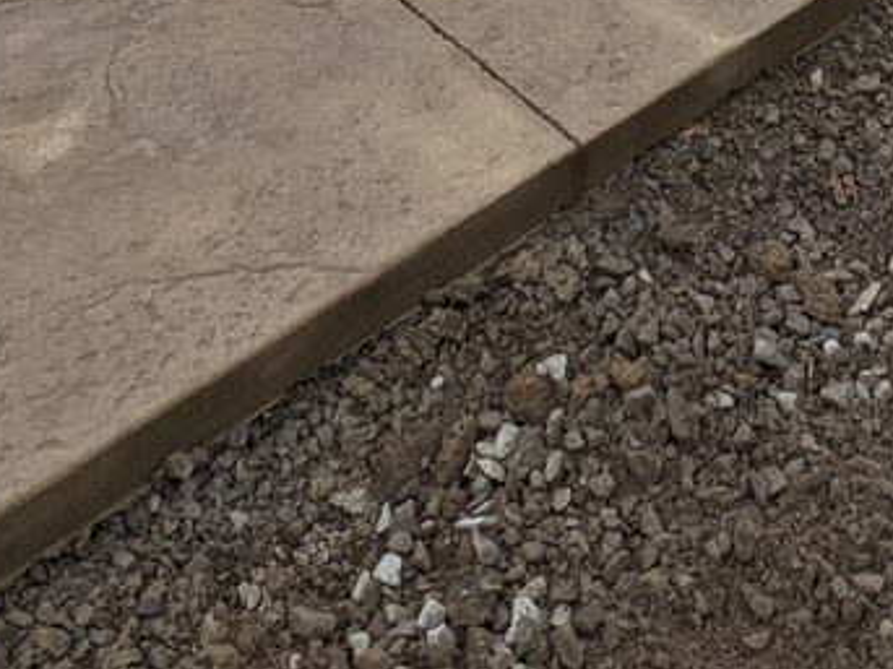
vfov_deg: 20.7
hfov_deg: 34.2
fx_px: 1444
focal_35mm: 56
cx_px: 568
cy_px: -430
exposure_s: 1/702
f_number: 2.2
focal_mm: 2.22
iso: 38
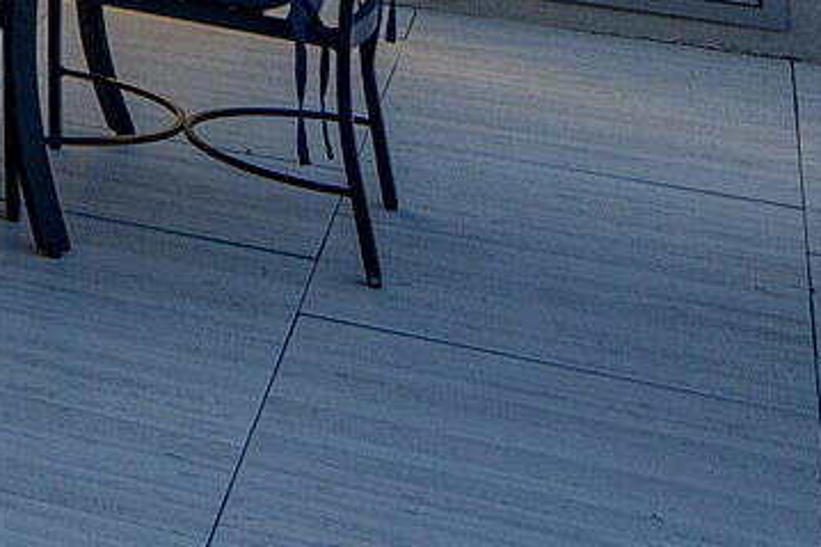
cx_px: -1930
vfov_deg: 9.0
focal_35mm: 117
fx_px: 2667
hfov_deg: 10.0
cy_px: -1199
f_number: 9
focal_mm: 15
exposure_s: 1/80
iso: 100
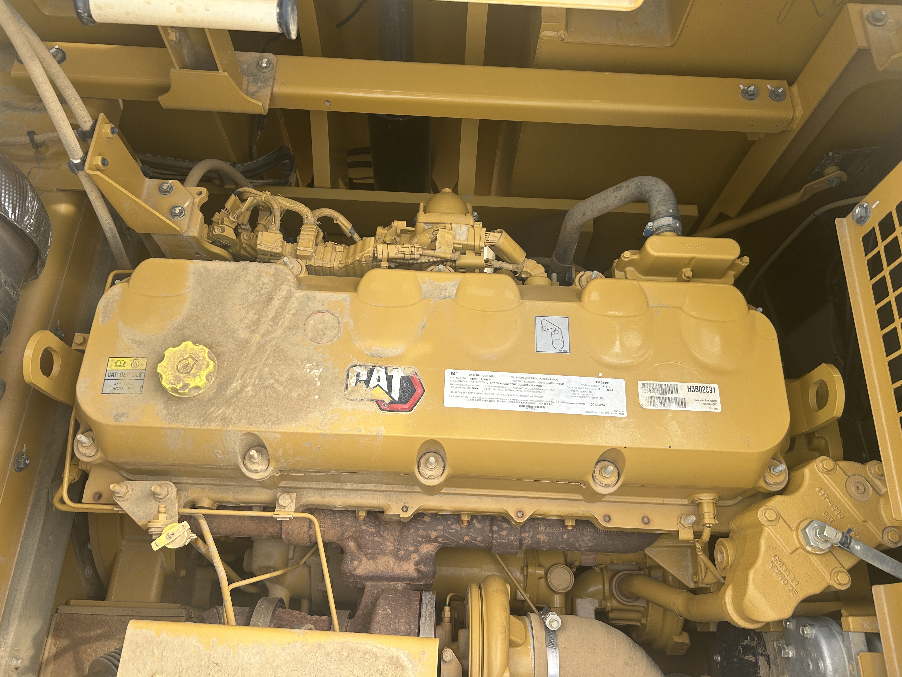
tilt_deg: -66.6
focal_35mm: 26
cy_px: 338
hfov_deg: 67.3
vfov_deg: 53.1
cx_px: 451
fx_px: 677
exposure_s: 1/662
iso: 50
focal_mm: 5.7
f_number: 1.5
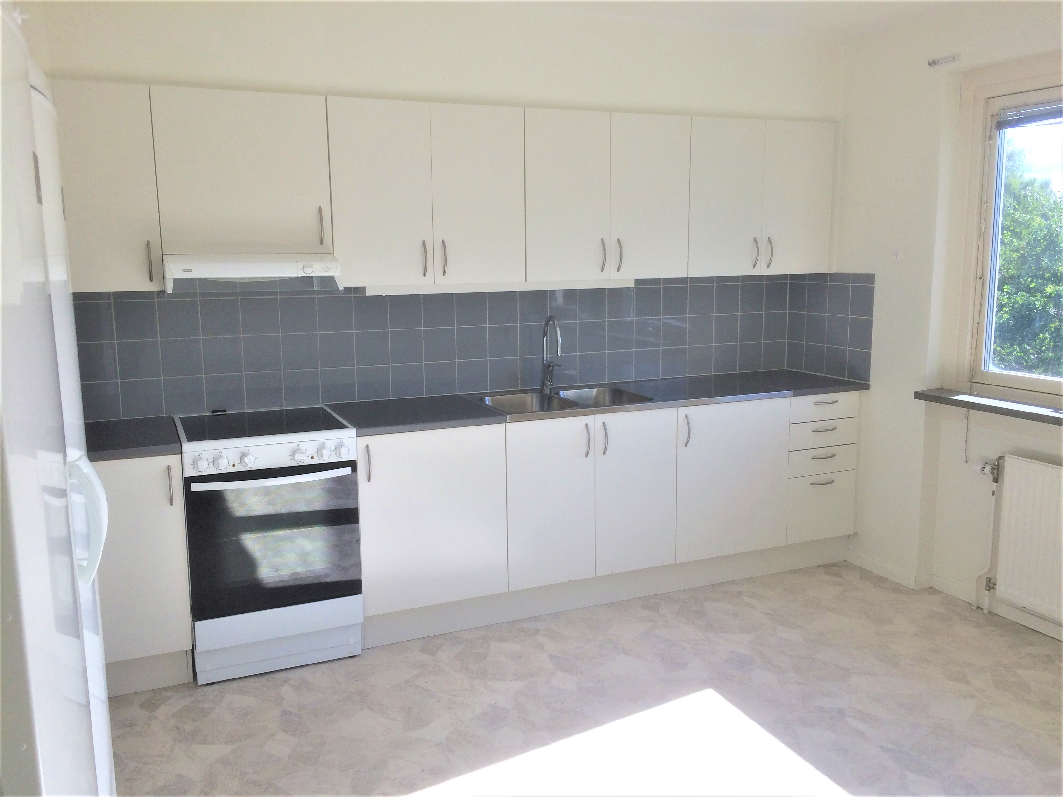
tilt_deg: -9.3
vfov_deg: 48.2
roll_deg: -0.1
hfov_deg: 61.7
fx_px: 891
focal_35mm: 29
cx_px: 532
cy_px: 398
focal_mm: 4.15
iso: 32
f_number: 2.2
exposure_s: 1/414
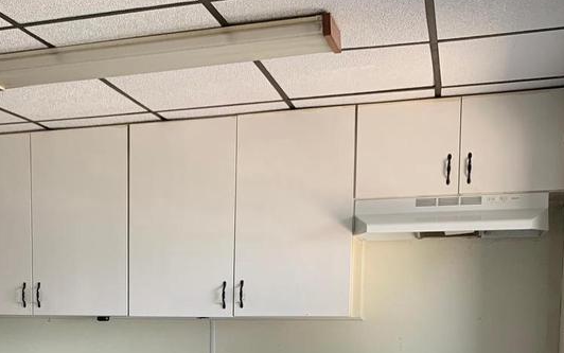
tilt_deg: -4.4
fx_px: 815
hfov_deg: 37.4
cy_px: 376
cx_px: 151
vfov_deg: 23.1
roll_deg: -0.2
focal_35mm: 53
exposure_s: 1/89
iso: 100
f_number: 1.8
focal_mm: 4.25
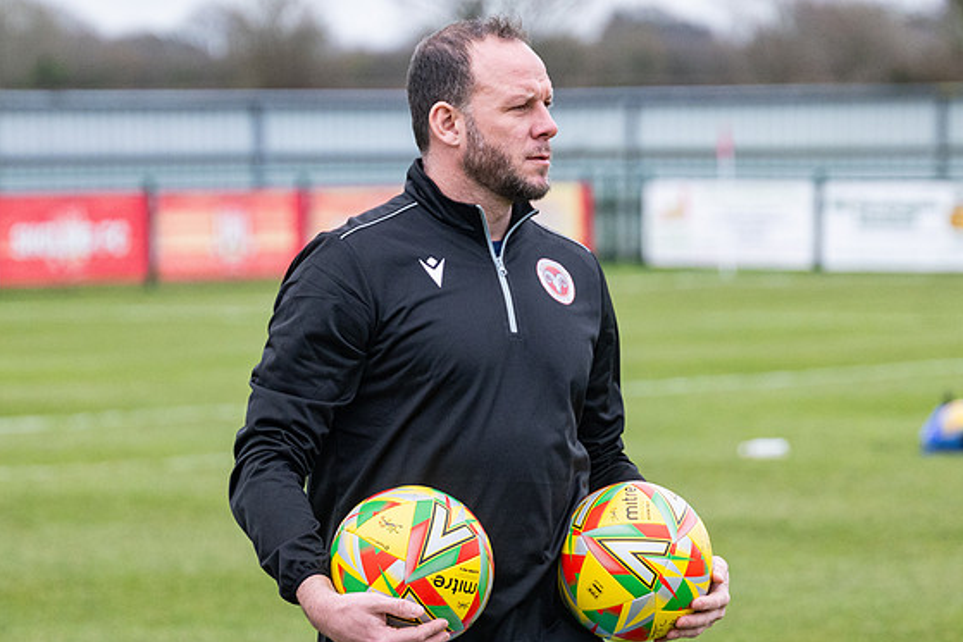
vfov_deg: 6.1
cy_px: 305
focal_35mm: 226
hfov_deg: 9.1
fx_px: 6047
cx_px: 483
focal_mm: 125
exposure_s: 1/1250
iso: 1000
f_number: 4
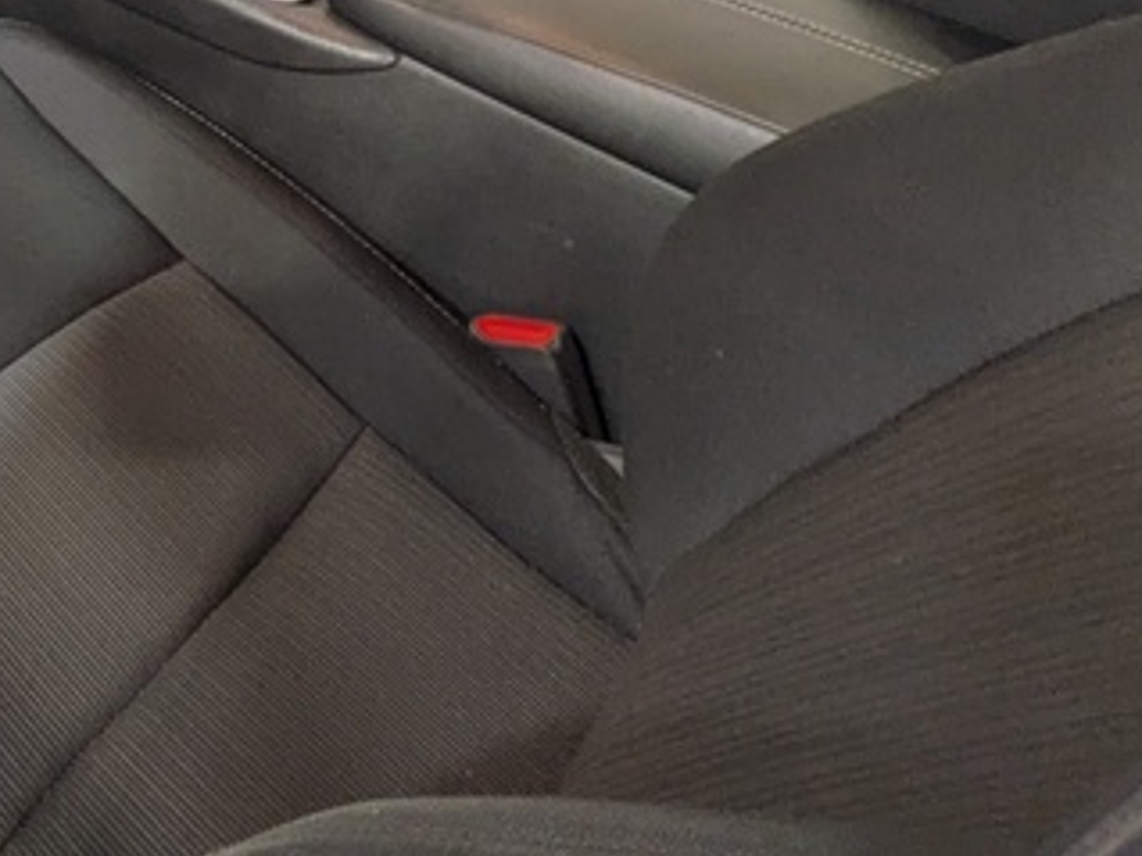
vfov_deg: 26.8
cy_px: -276
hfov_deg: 32.2
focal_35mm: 45
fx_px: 1484
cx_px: -333
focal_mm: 1.83
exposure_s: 1/30
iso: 60
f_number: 2.2
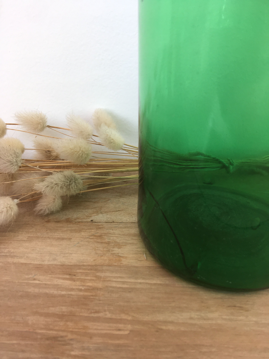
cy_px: 180
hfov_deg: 48.2
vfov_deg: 61.7
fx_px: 300
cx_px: 134
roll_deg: -2.5
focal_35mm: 29
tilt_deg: -29.8
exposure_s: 1/50
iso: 32
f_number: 2.2
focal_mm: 4.15
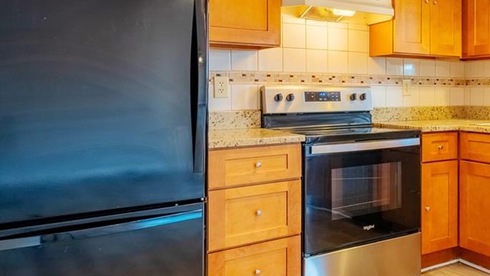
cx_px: 446
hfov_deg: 46.3
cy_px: 93
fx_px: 507
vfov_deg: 30.3
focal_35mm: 39
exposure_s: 1/250
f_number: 8
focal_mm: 16
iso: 800
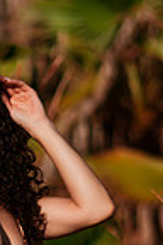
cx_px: -8
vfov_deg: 11.1
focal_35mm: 181
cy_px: 325
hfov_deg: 7.5
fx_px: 1229
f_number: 1.8
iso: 50
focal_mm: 58
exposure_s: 1/8000
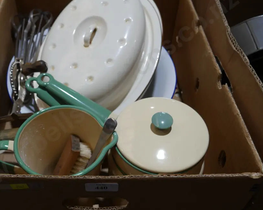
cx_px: 104
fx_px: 304
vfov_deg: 38.2
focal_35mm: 39
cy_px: 95
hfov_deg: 46.6
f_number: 4.5
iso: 200
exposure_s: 1/125
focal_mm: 16
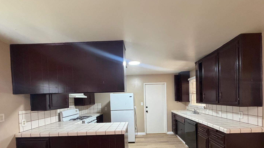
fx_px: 112
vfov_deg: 64.8
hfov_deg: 99.3
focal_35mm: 16
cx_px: 137
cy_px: 102
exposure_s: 1/60
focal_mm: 2.22
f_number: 2.2
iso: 500
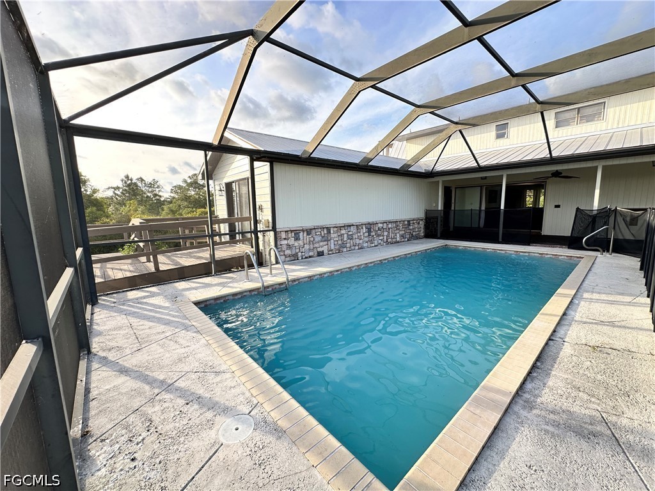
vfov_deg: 85.7
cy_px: 246
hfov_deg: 102.1
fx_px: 265
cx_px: 328
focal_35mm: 14
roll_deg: +0.8
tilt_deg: -7.7
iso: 40
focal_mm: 2.22
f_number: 2.2
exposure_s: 1/148
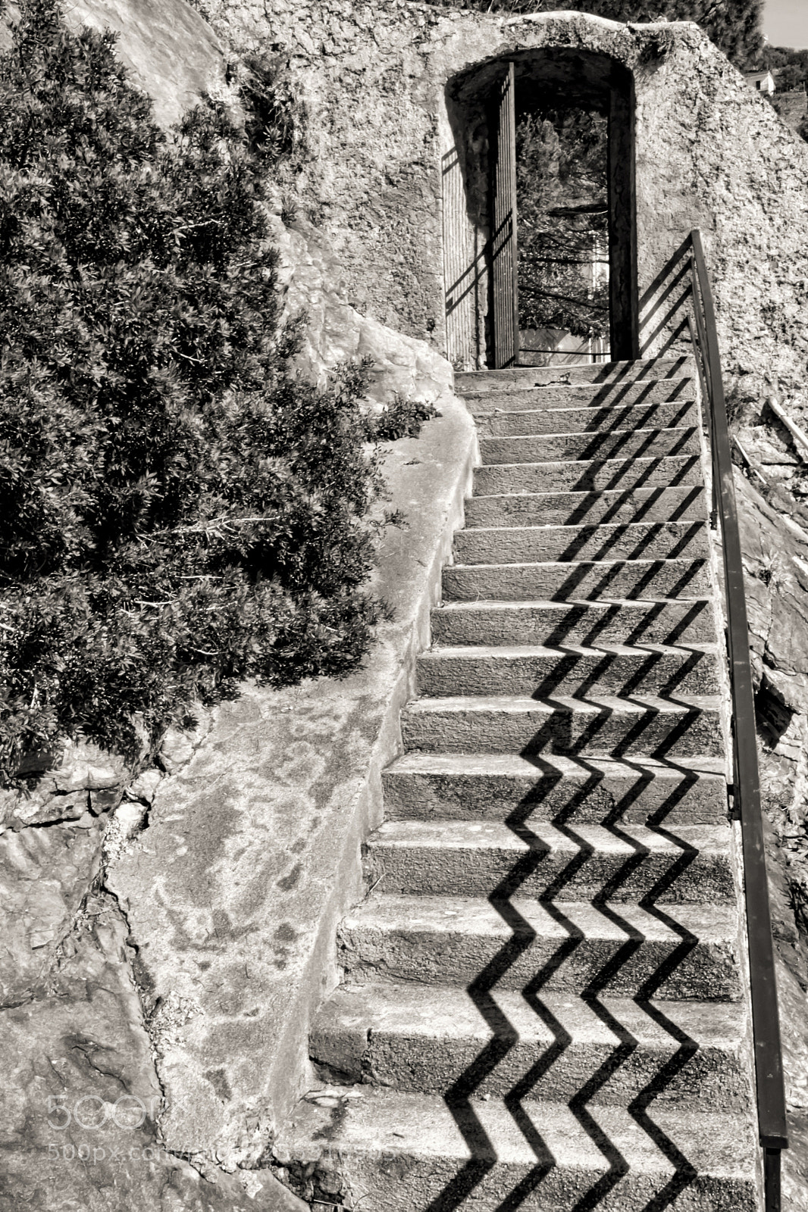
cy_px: 606
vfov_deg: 57.2
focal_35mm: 33
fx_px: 1111
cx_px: 404
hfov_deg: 40.0
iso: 640
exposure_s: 1/125
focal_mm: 22
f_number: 22
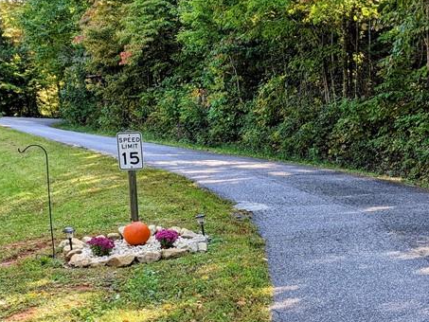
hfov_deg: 31.6
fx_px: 756
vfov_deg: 23.5
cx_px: 253
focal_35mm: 61
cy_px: 278
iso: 46
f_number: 1.73
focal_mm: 4.38
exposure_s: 1/141
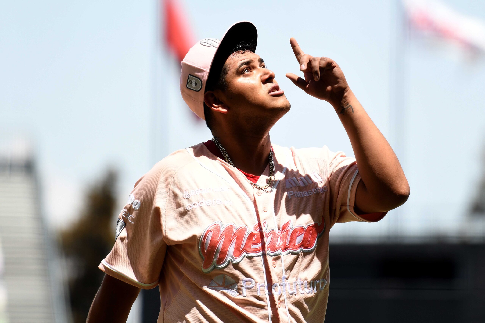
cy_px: 162
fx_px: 4042
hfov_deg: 6.9
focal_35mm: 300
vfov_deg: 4.6
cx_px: 242
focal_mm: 200
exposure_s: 1/2500
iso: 250
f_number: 2.8
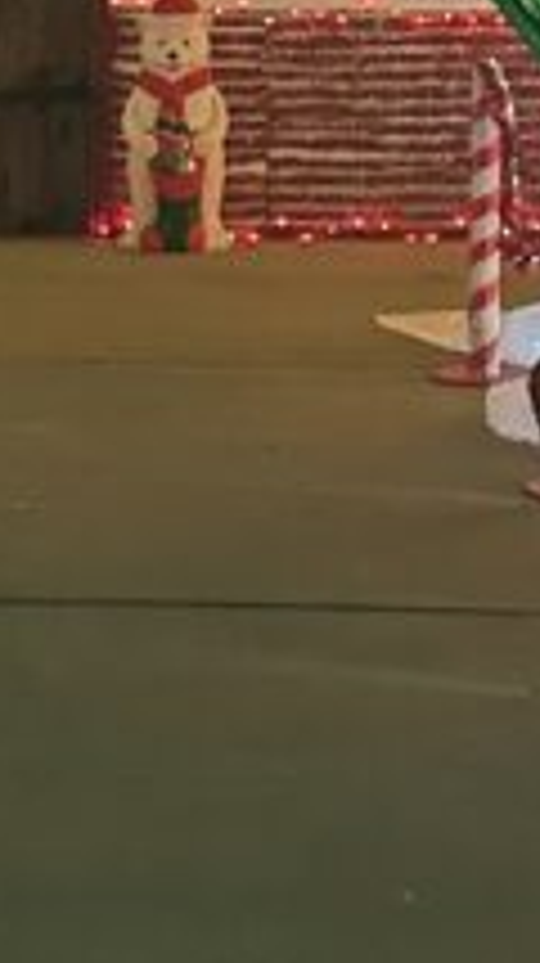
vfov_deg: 17.1
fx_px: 3189
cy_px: 266
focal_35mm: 125
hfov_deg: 9.5
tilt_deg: -4.7
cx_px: -171
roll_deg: -0.3
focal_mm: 6.86
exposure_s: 1/40
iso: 800
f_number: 1.78
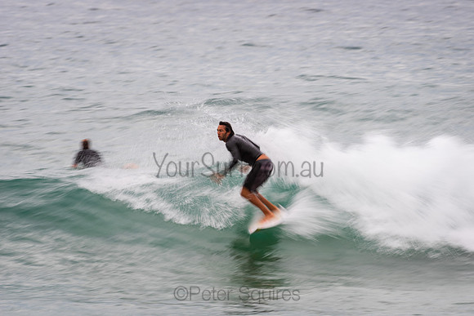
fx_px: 6585
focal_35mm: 500
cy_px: 158
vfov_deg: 2.8
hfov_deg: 4.1
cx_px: 237
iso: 64
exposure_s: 1/20
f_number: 10
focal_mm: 500
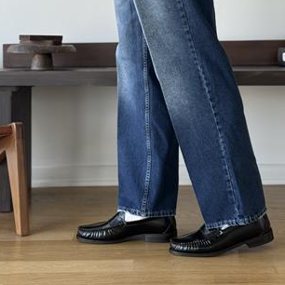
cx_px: 167
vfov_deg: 22.9
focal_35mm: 74
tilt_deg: -0.8
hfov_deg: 23.3
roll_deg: +0.2
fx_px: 689
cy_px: 44
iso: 64
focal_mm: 6.76
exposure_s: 1/258
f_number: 1.78
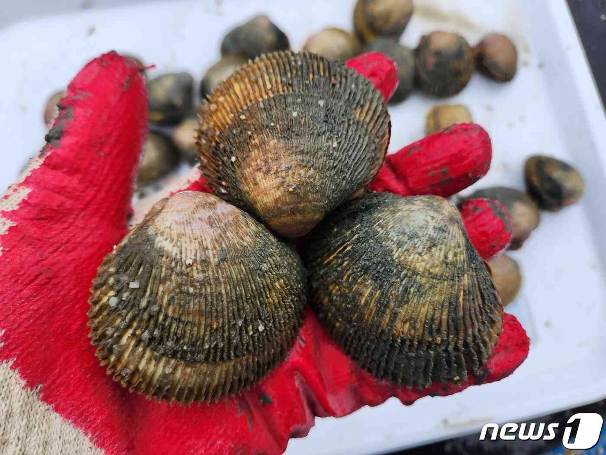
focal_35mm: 23
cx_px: 303
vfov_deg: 58.9
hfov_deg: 73.9
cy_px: 228
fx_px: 403
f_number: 1.8
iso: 20
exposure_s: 1/580
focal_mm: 5.4
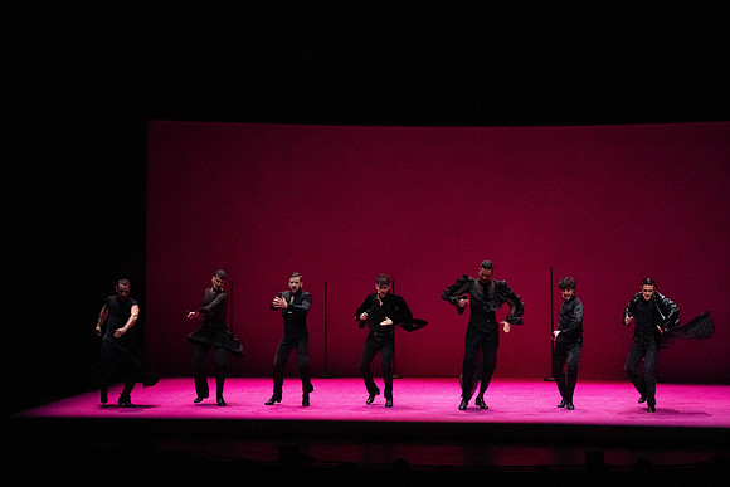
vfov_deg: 10.2
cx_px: 365
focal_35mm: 135
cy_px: 244
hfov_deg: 15.2
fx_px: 2738
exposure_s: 1/400
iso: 25600
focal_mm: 135
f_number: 10
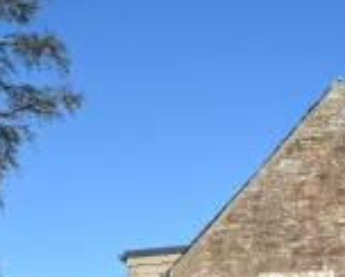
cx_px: 279
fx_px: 900
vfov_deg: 16.9
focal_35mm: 88
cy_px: 305
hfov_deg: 21.4
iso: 200
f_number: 10
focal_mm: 20
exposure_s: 1/400
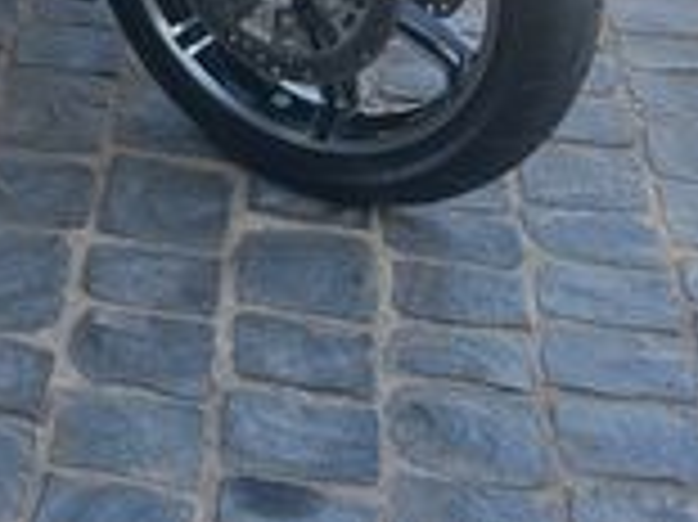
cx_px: -293
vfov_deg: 17.9
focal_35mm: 73
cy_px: -270
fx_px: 1471
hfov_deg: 22.7
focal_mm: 6.86
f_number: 1.78
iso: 80
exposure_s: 1/1095
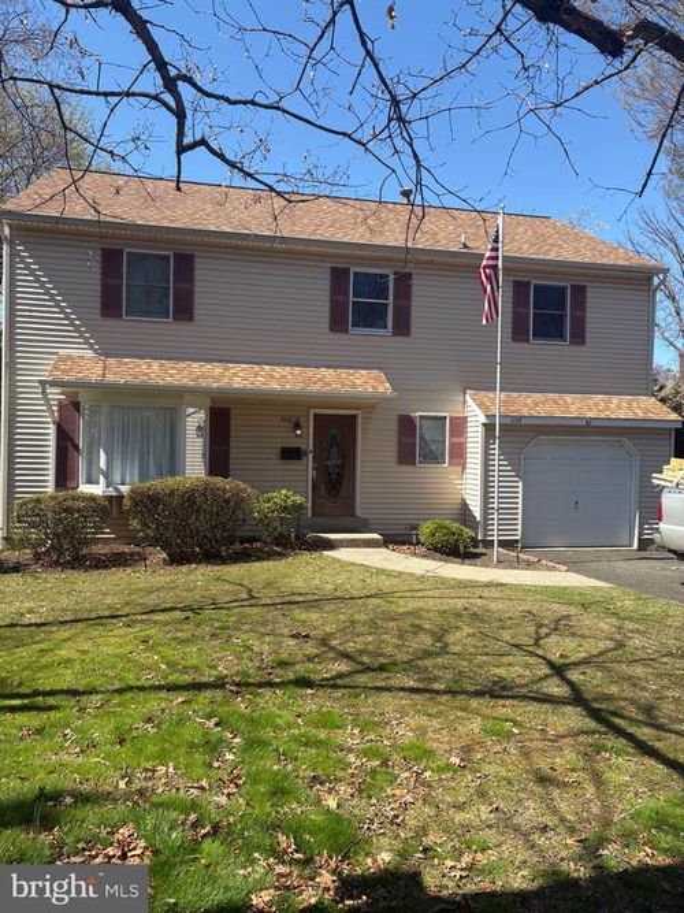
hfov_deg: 53.0
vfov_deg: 67.3
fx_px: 685
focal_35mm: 26
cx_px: 342
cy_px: 456
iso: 50
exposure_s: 1/1901
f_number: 1.6
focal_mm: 5.96
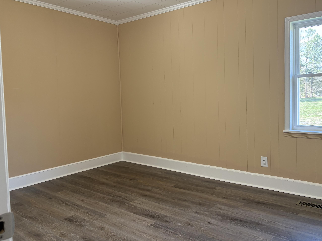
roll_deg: +0.4
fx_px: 279
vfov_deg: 46.7
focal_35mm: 30
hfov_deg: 59.9
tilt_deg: -4.5
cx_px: 168
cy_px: 106
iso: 125
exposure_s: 1/60
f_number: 1.6
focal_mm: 5.96
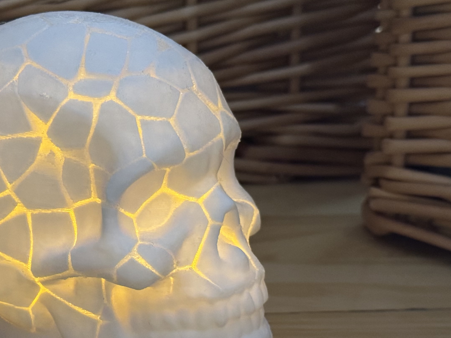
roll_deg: -0.4
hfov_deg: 21.6
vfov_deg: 16.4
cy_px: 219
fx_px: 1173
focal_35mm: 90
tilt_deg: -20.2
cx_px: 107
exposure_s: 1/29
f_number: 1.78
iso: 640
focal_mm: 6.86
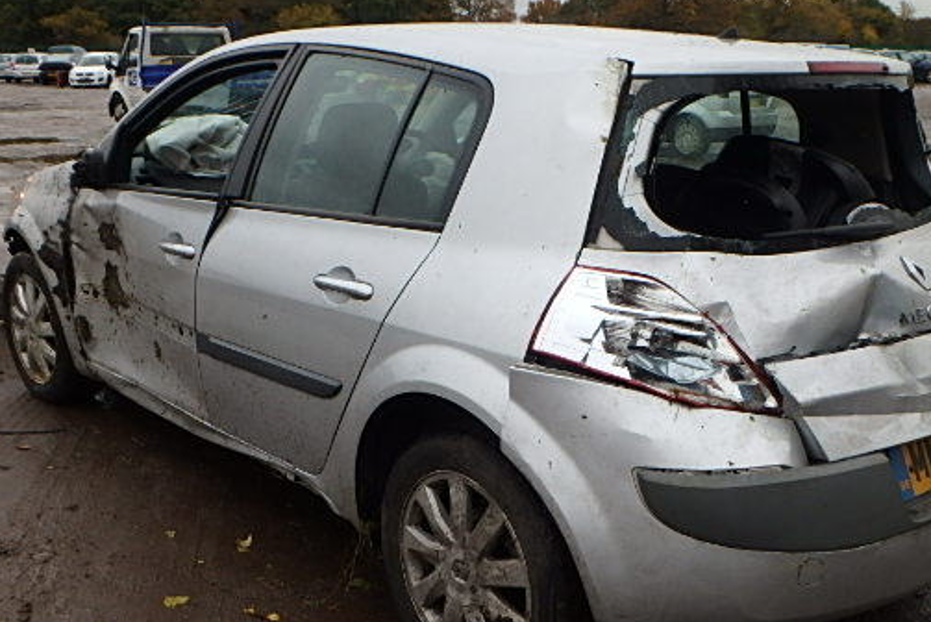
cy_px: 344
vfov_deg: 32.6
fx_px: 1061
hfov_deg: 47.3
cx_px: 502
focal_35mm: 41
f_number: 4.7
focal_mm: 5.6
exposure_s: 1/50
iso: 200
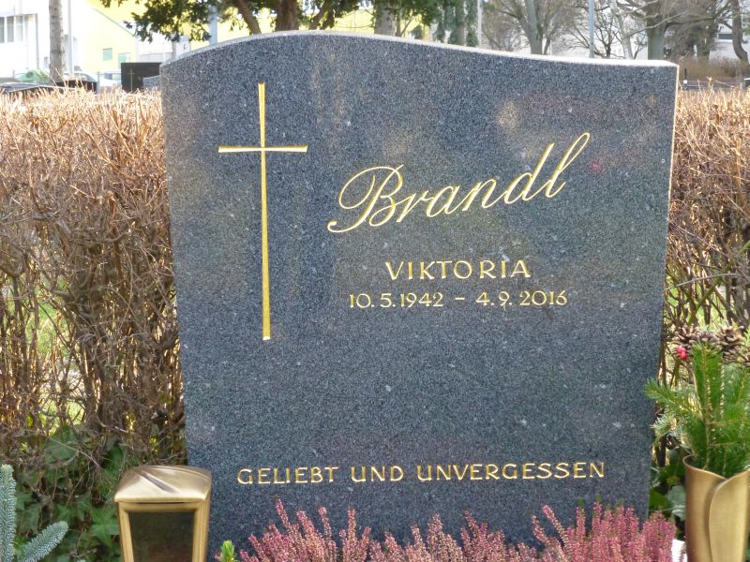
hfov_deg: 23.0
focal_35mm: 85
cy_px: 281
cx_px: 375
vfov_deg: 17.4
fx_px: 1842
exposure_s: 1/125
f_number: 5.2
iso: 800
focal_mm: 15.1
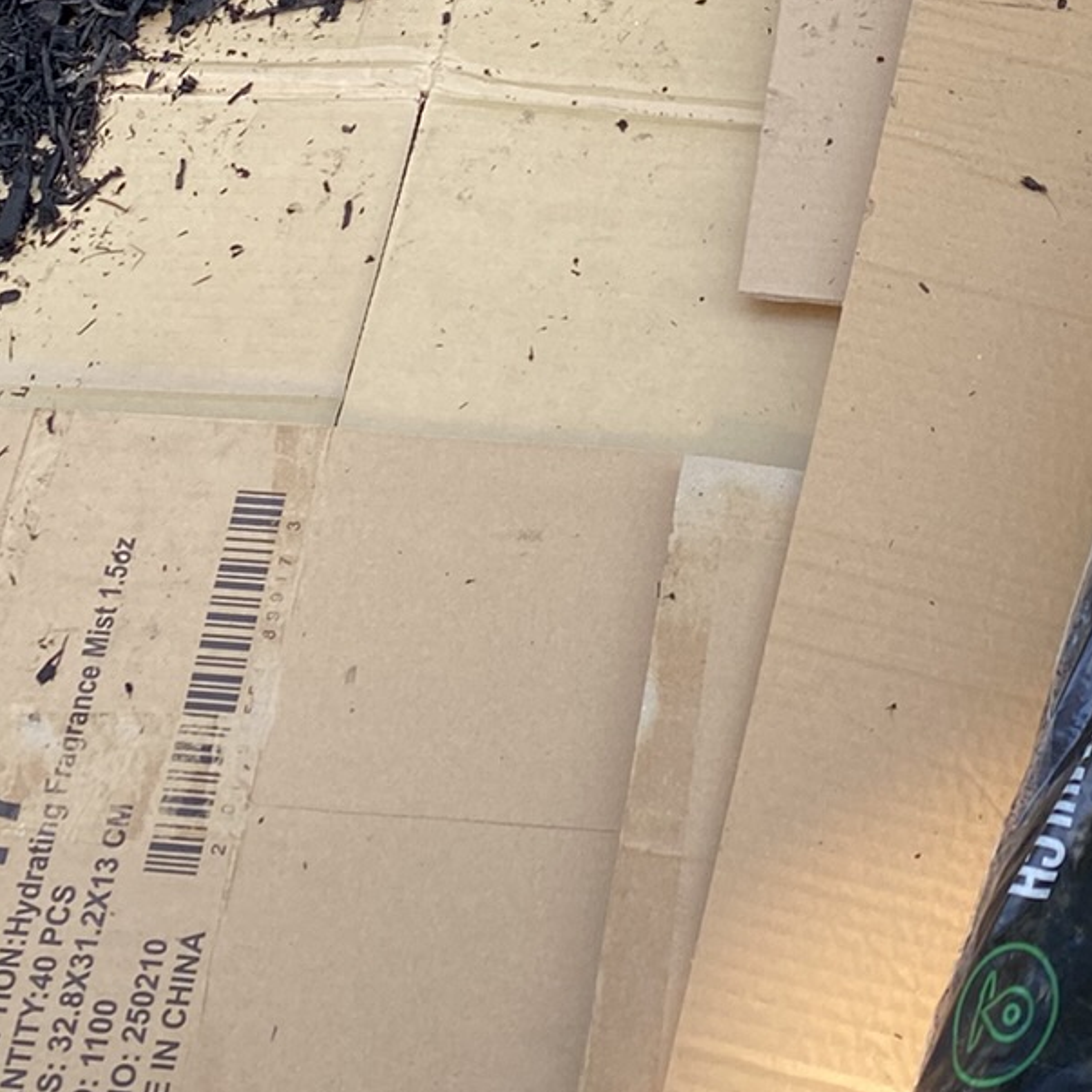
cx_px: 837
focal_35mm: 78
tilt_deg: -45.6
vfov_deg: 19.8
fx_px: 2784
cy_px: -460
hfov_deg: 22.0
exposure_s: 1/122
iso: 50
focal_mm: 4.25
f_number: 1.8
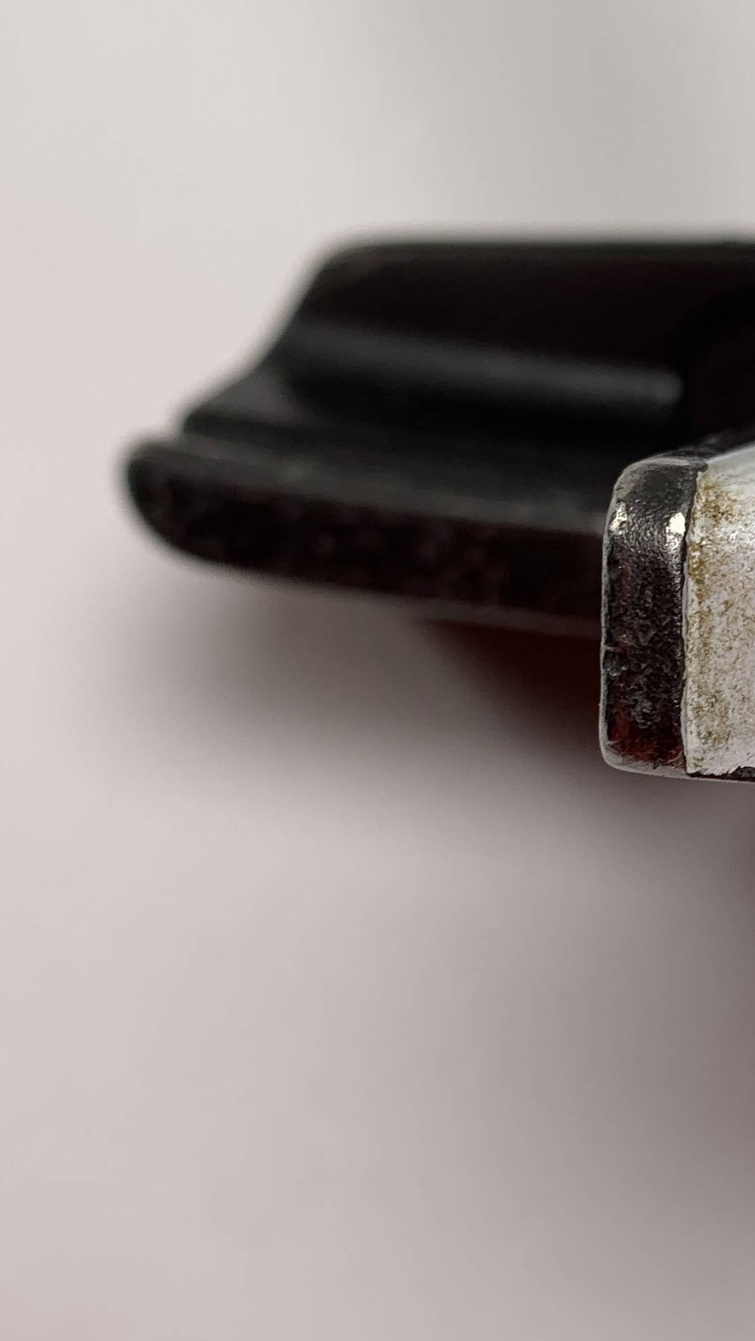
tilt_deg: -61.1
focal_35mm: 58
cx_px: 914
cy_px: 620
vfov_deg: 36.0
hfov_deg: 19.5
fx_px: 2064
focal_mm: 4.25
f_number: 1.8
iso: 25
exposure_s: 1/160
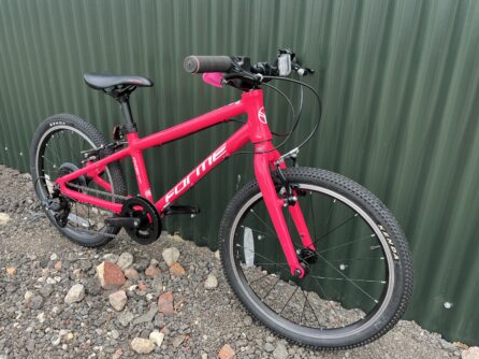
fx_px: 387
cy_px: 187
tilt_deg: -24.9
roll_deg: -1.3
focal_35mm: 28
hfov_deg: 63.4
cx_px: 224
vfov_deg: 49.7
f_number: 1.6
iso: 50
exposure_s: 1/354
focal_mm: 5.1
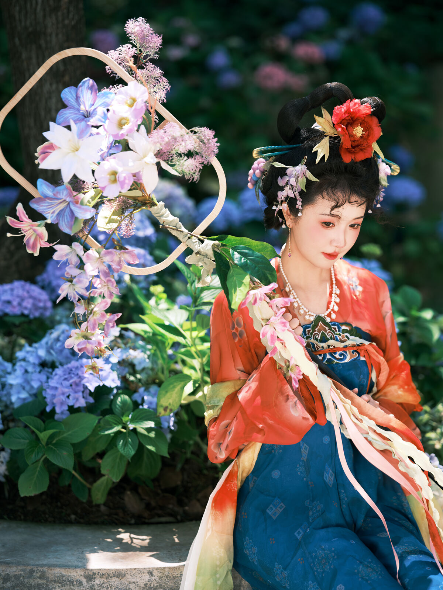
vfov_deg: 22.5
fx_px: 1485
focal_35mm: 87
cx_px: 222
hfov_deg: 17.0
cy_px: 295
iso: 125
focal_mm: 110
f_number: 2.5
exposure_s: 1/400
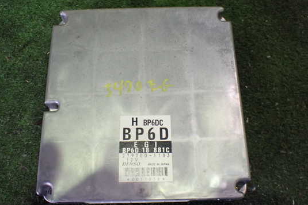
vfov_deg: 37.8
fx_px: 300
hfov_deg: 54.4
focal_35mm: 35
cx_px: 149
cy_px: 111
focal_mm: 5.4
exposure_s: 1/100
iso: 800
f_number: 2.3
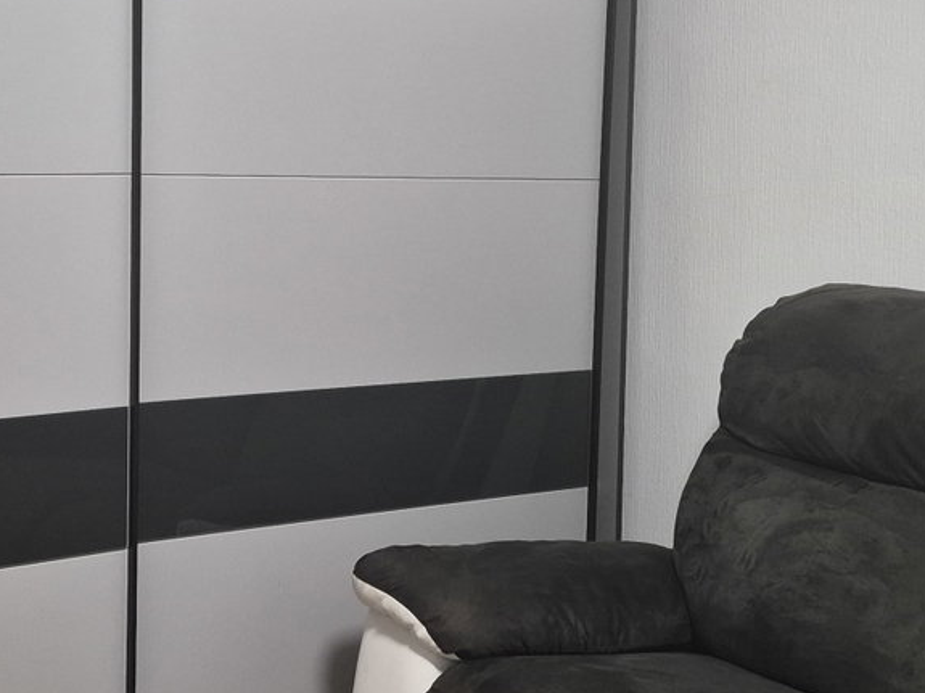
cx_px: 420
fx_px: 1710
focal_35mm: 64
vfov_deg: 22.9
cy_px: 259
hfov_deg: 30.3
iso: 800
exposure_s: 1/100
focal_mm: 5.4
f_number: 1.8
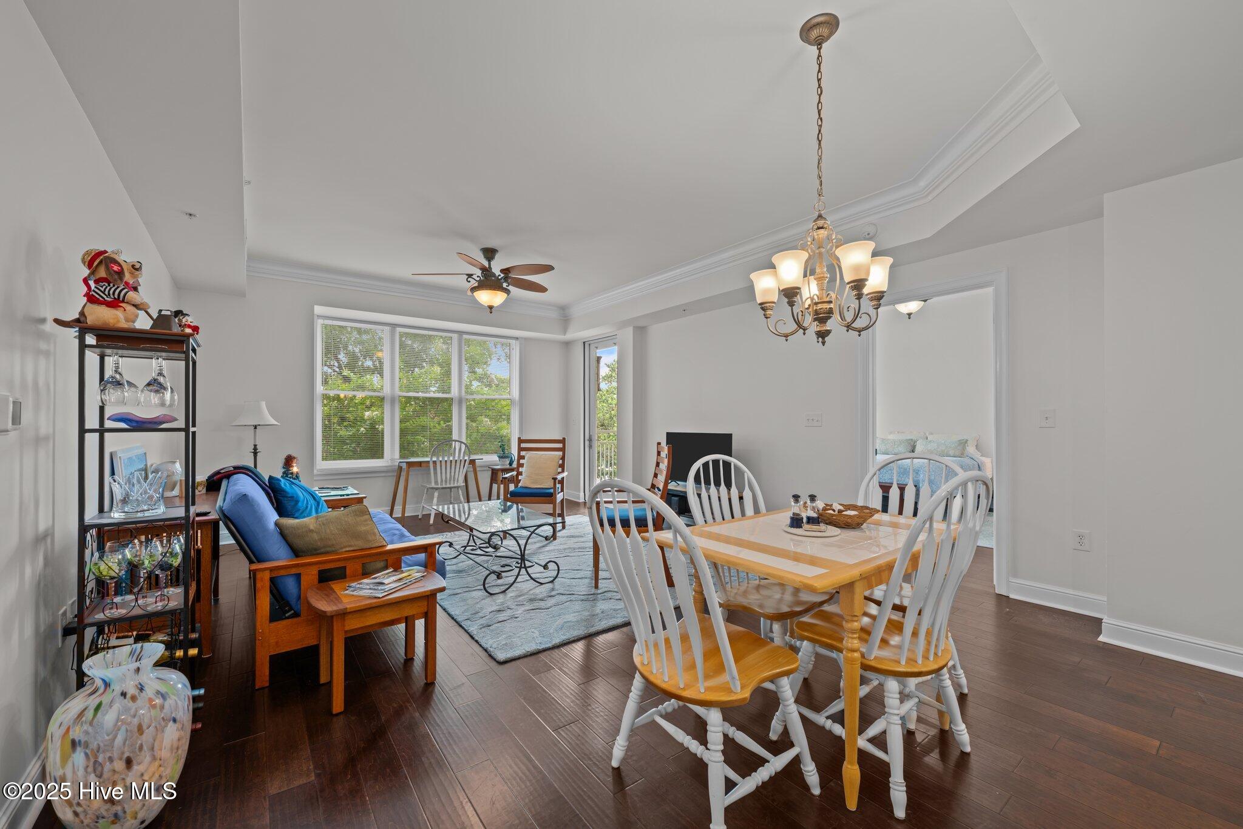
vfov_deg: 81.2
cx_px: 622
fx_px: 483
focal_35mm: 14
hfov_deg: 104.3
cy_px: 414
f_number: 9
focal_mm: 14
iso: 100
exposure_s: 1.6
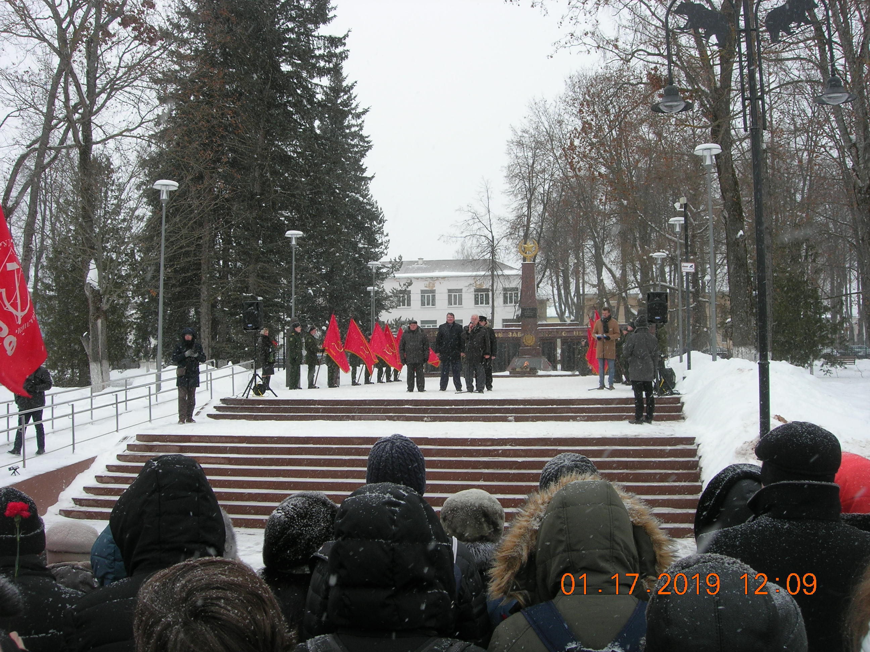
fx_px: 955
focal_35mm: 38
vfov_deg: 37.7
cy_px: 326
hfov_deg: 49.0
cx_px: 435
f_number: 4.8
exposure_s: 1/123
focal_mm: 7.8
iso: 64
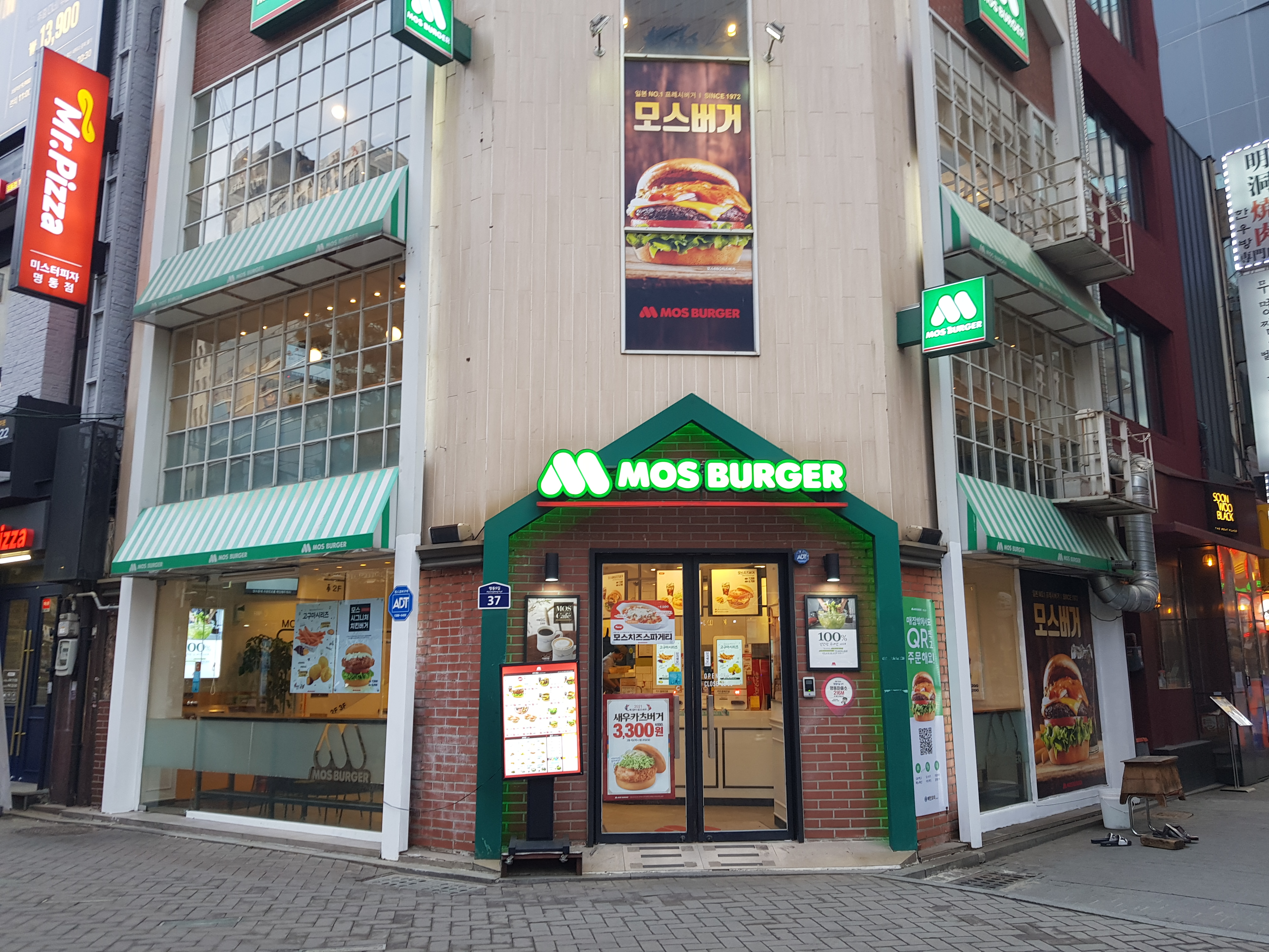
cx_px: 634
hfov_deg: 67.3
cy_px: 476
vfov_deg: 53.1
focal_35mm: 26
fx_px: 953
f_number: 1.7
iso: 50
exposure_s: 1/60
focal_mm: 4.3
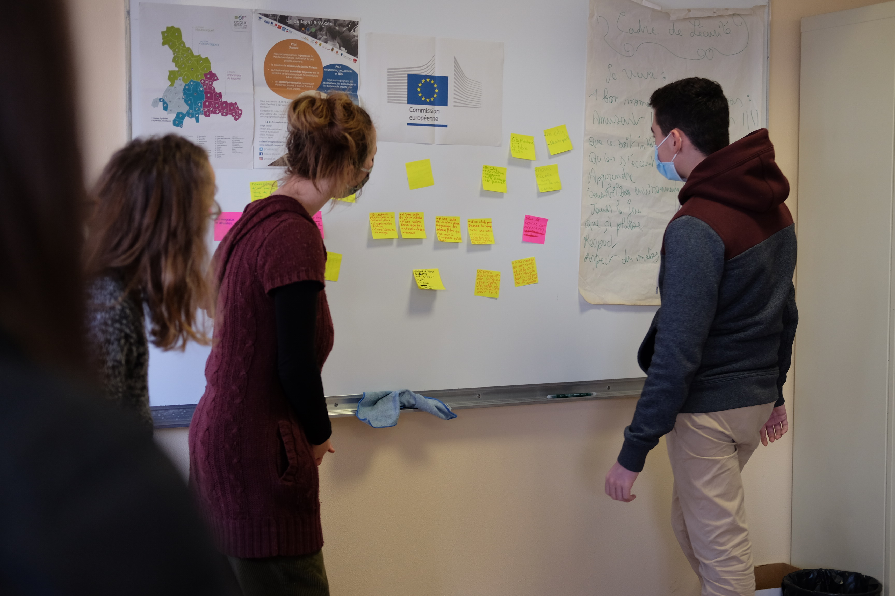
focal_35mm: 53
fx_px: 1318
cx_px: 448
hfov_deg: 37.5
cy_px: 298
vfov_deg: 25.5
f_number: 2
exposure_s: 1/100
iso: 400
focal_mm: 35
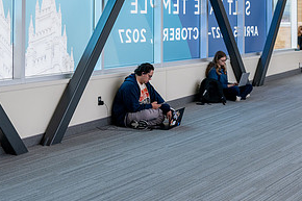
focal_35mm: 76
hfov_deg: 26.7
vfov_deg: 17.5
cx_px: 154
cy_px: 3
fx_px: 637
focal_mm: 38
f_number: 3.5
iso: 320
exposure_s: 1/320
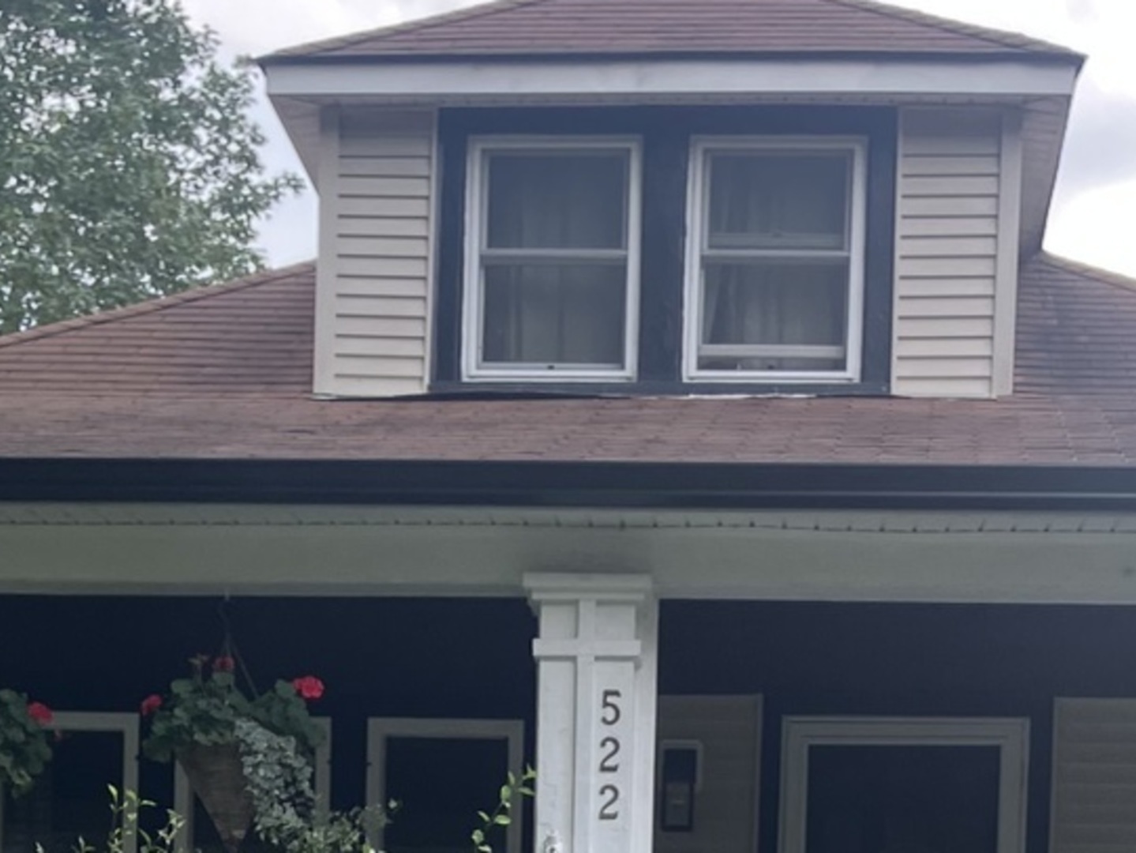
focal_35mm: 28
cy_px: 426
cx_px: 568
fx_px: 919
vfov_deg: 49.8
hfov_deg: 63.4
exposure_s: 1/177
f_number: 1.8
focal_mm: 3.99
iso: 25
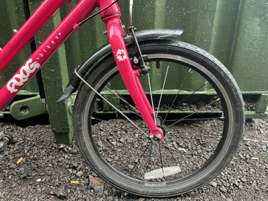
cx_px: 134
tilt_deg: -22.9
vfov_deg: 53.1
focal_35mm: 26
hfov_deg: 67.3
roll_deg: +0.0
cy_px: 100
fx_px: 201
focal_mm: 5.1
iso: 125
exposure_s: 1/61
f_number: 1.6
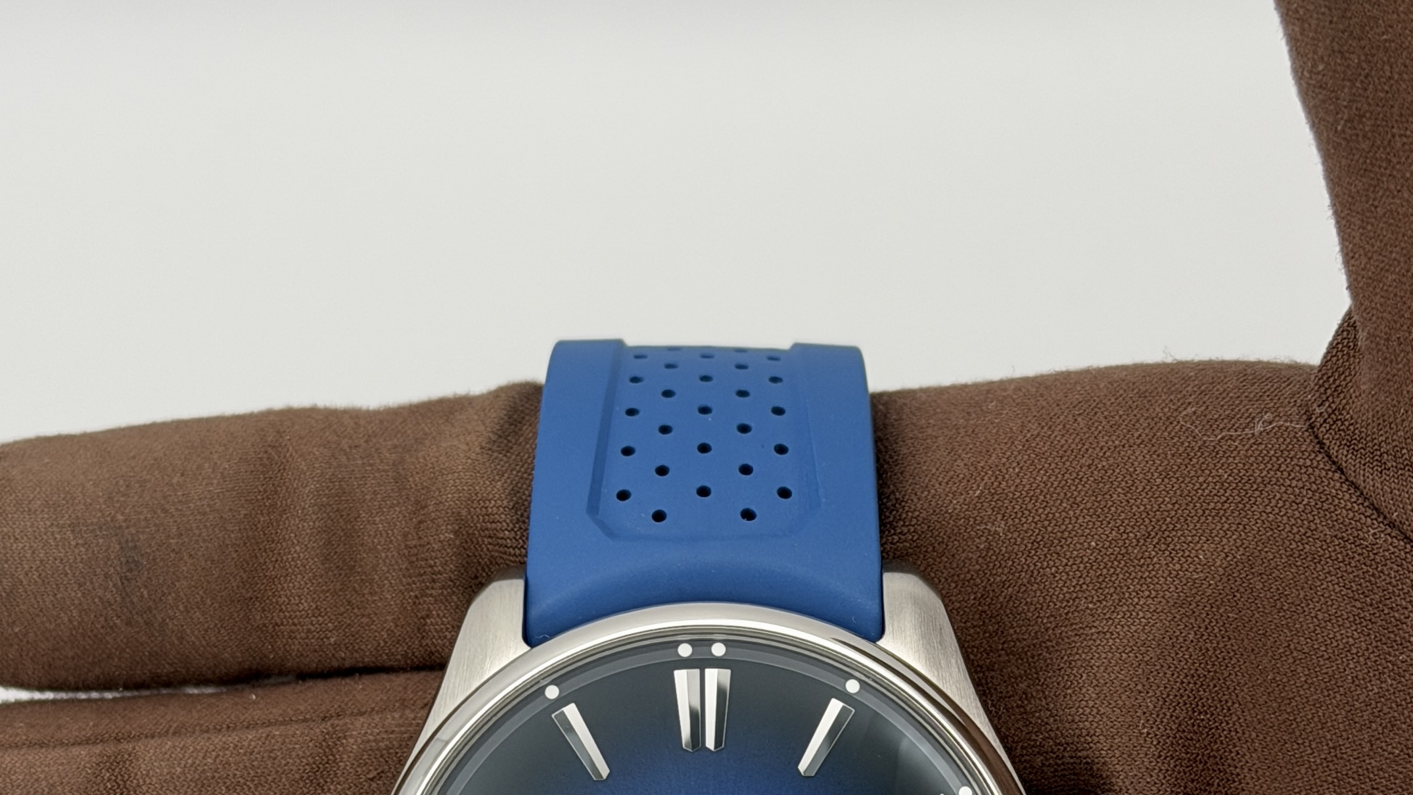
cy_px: 972
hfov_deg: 28.2
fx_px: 2810
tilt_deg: -78.6
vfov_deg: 15.5
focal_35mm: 75
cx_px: 691
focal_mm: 6.76
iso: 64
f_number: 1.78
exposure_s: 1/237
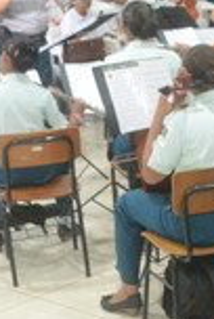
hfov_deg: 10.8
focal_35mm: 124
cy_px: 76
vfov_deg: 16.4
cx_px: 298
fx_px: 1101
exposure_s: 1/40
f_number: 4
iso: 3200
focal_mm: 28
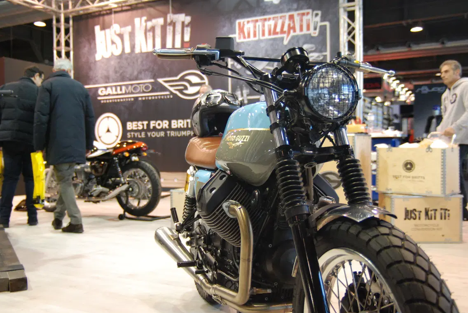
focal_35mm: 38
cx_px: 227
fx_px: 495
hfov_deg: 50.6
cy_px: 157
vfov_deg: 35.2
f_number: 2.8
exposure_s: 1/320
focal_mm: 24
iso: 1000
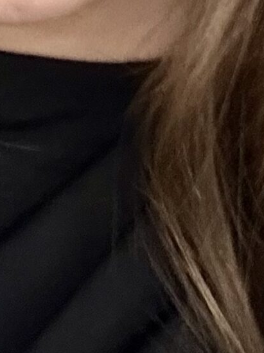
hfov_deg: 10.5
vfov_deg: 13.4
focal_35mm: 140
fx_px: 1425
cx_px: 35
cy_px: -155
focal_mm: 2.69
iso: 640
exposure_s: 1/25
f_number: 1.9
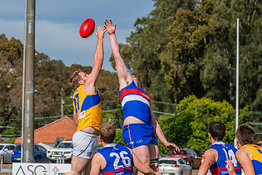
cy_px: 134
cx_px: 124
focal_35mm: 321
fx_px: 2335
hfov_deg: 6.4
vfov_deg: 4.3
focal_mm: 170
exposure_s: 1/1600
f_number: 10
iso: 800
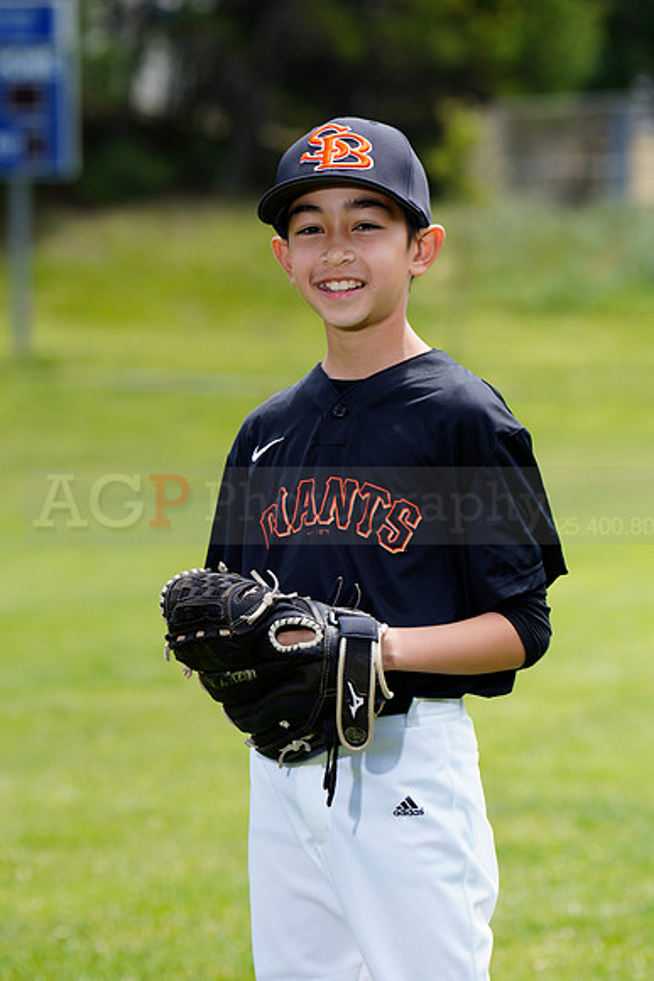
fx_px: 5201
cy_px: 490
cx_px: 327
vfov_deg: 10.8
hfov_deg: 7.2
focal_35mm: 191
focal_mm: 191
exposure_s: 1/250
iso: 100
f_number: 6.3
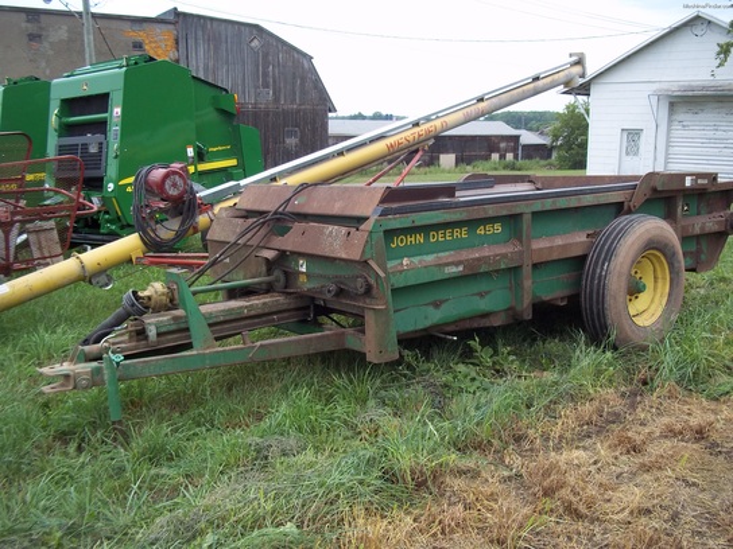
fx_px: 762
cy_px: 274
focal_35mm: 36
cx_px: 366
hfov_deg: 51.4
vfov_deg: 39.7
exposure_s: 1/500
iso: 80
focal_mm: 6.5
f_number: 3.1
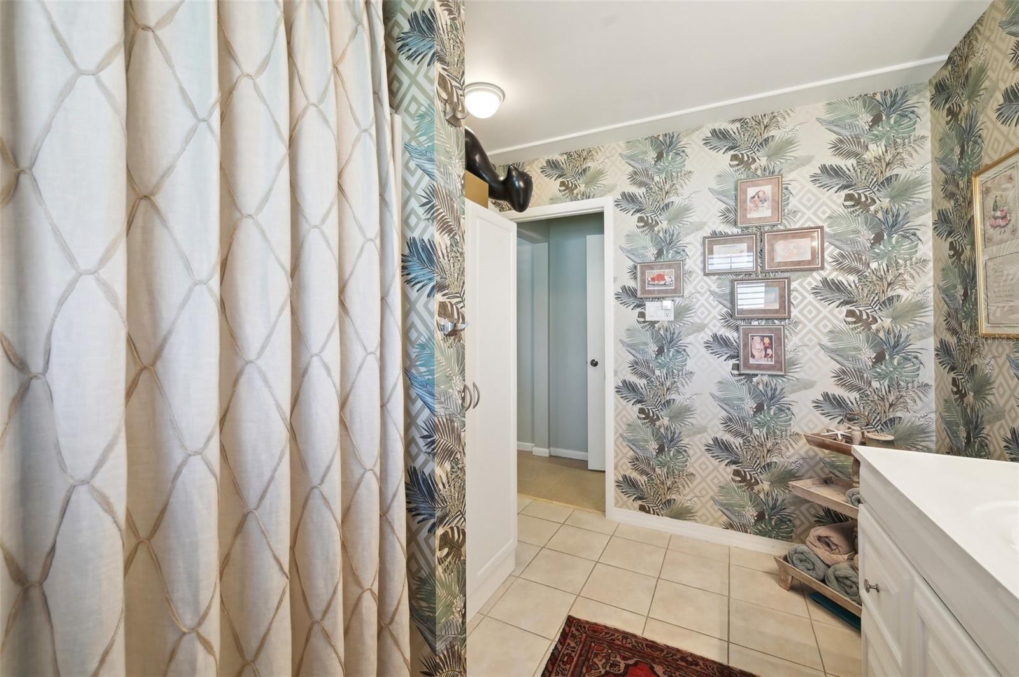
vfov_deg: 81.1
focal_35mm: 14
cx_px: 510
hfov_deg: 104.3
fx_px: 396
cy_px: 338
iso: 400
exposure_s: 1/10
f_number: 8
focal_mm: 14
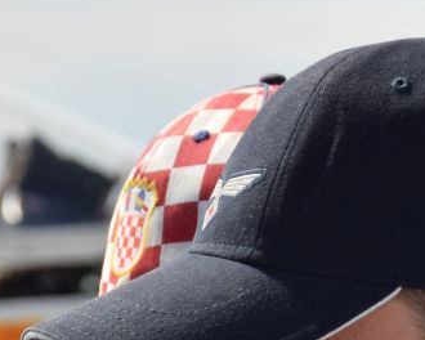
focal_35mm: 451
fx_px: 5673
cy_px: 678
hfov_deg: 4.3
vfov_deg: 3.4
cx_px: 401
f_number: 6.3
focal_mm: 66
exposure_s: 1/640
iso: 100
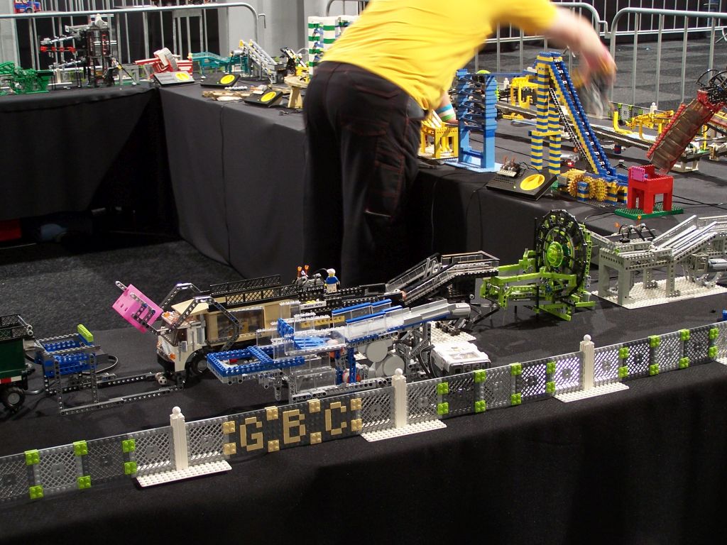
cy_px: 272
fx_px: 1239
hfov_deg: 32.7
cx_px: 364
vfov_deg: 24.8
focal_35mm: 59
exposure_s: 1/2
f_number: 3.1
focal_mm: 9.8
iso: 80
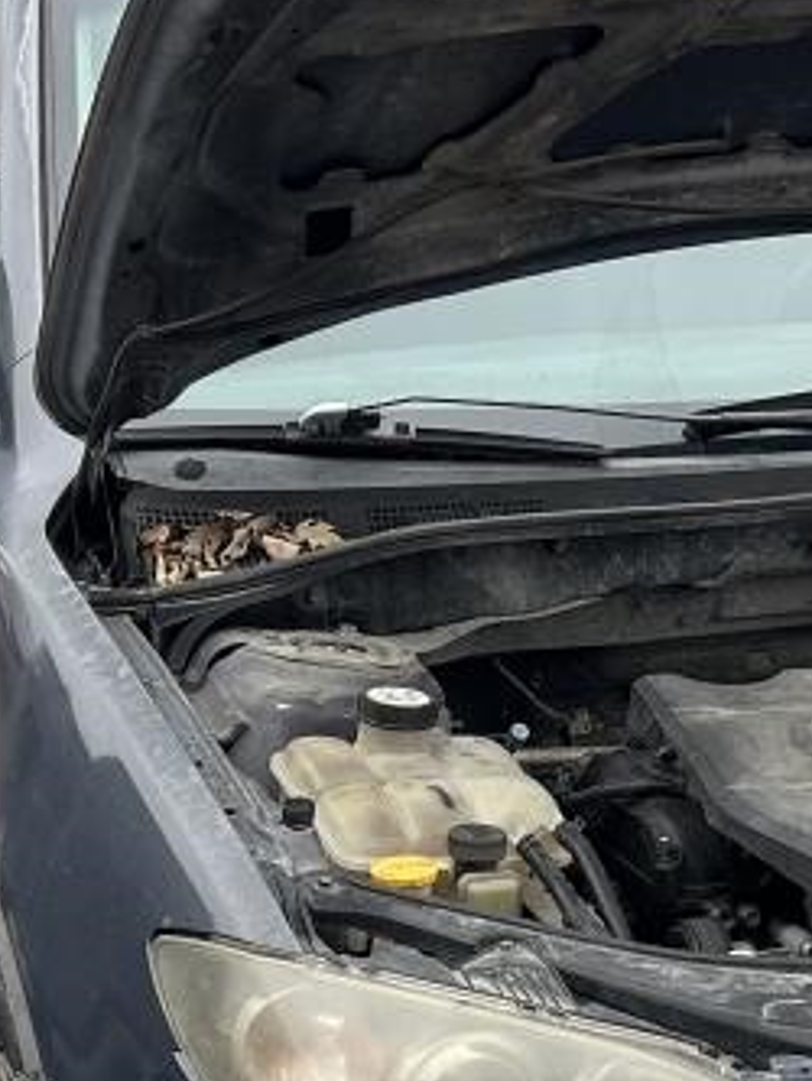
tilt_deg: -23.6
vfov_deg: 19.3
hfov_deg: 14.7
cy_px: 990
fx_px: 3126
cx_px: 682
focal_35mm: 100
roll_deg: -1.0
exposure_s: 1/366
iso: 50
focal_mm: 5.7
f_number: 1.5
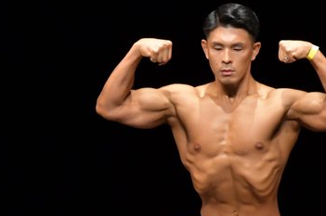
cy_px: 168
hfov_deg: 2.5
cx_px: 175
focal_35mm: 829
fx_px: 7497
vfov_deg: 1.7
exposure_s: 1/400
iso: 4000
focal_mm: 250
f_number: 5.6
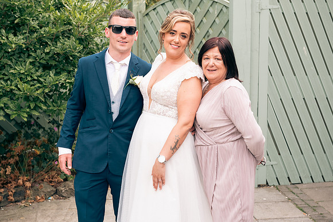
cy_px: 111
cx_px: 166
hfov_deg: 28.8
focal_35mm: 70
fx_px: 648
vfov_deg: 19.5
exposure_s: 1/160
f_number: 6.3
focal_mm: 70
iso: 160
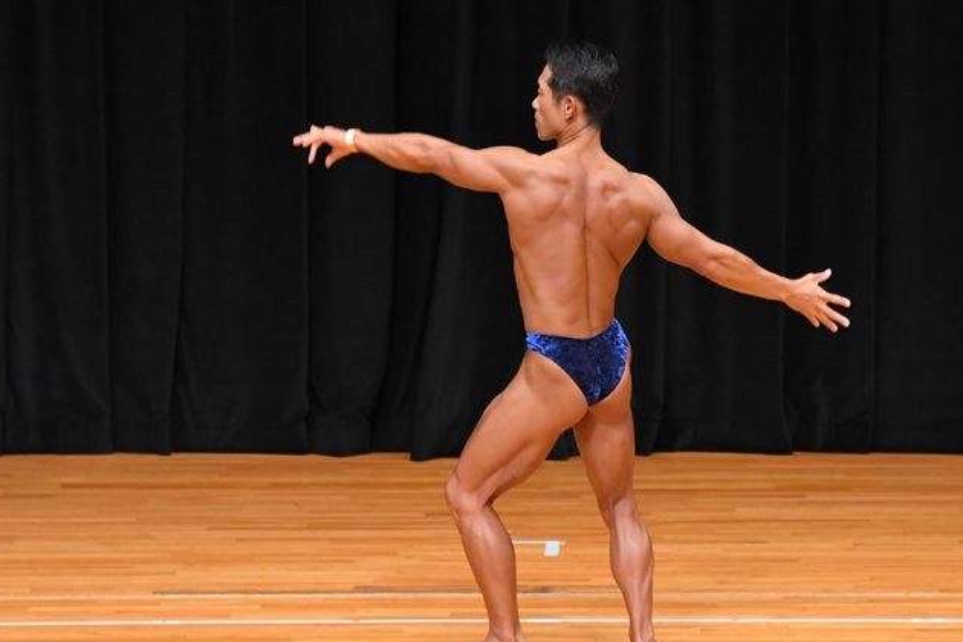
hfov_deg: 6.2
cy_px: 319
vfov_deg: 4.1
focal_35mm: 332
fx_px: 8880
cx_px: 576
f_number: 5.6
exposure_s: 1/400
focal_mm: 180
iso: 4000
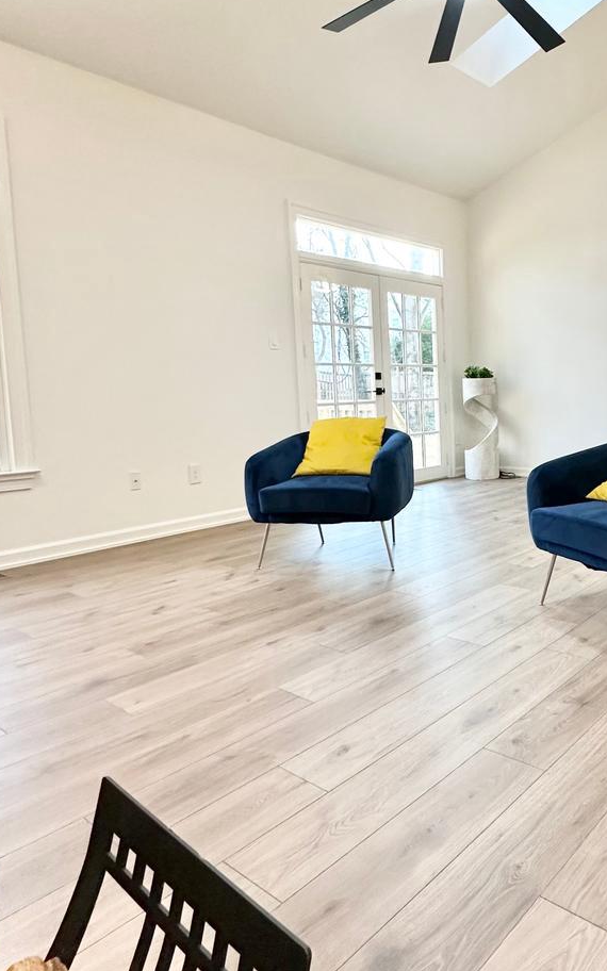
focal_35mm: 25
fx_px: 662
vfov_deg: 72.4
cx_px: 481
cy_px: 445
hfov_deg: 46.8
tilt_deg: -4.4
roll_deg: +1.3
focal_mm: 2.22
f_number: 2.2
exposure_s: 1/120
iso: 250
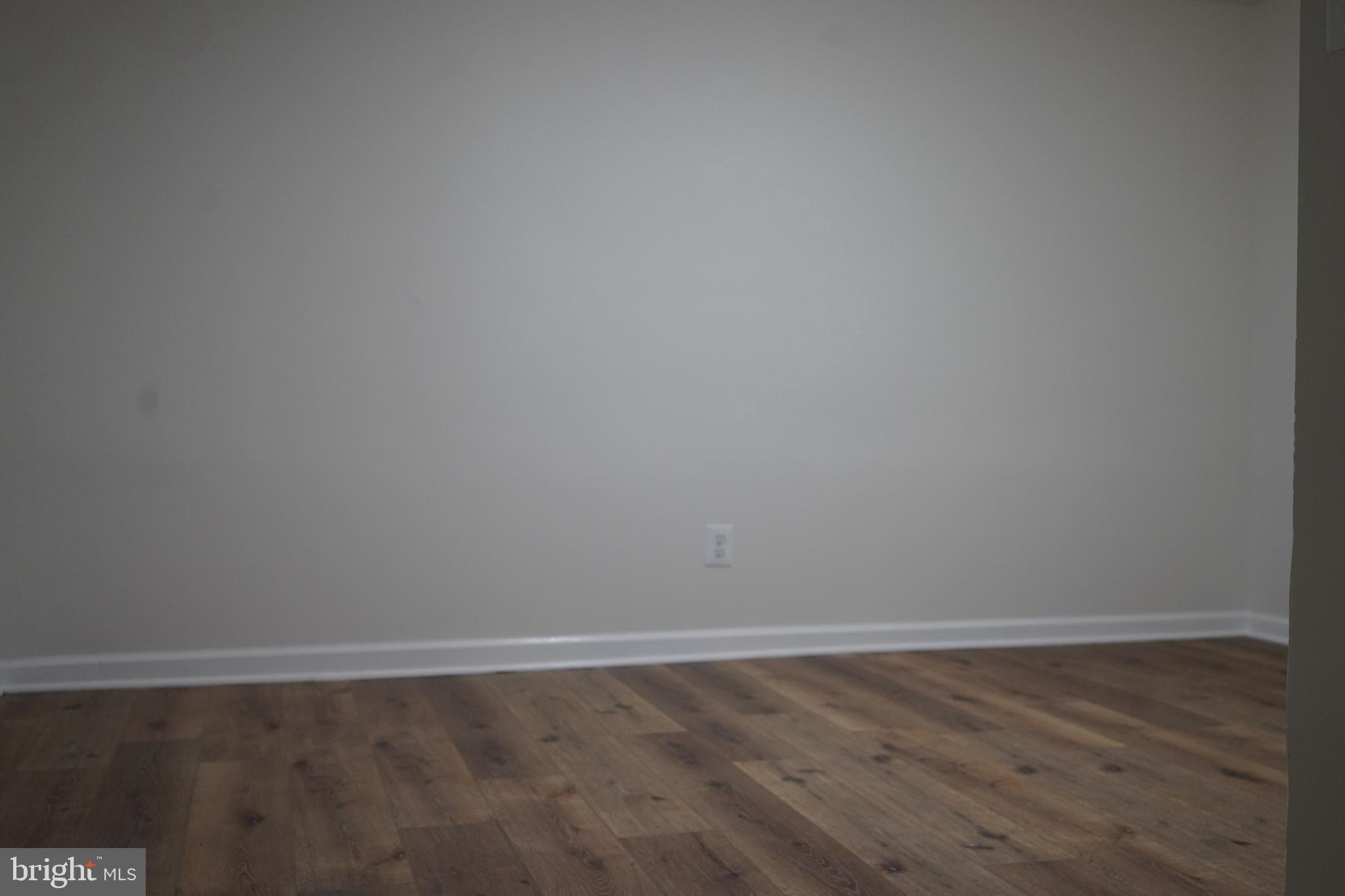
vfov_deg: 35.9
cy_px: 448
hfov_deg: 51.9
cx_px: 672
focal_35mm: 37
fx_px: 1382
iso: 2500
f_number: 4
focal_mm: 37
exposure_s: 1/160
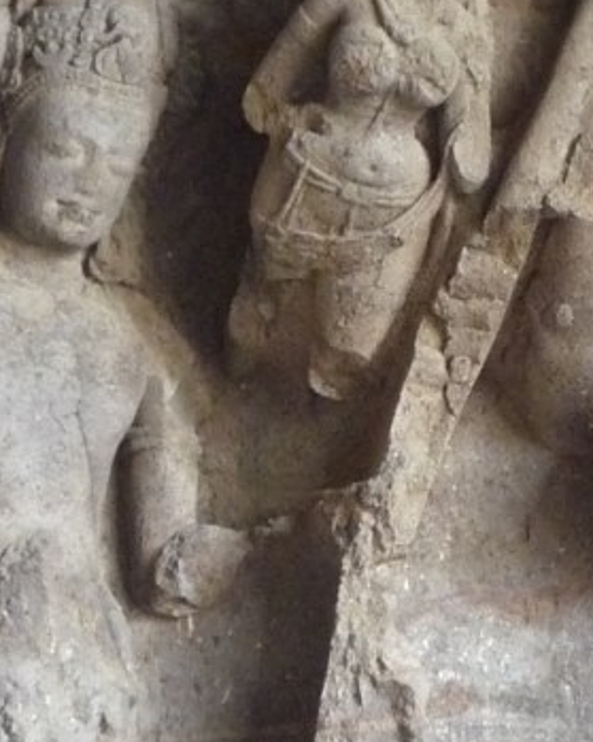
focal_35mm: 104
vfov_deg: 18.5
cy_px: 415
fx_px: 2283
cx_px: 816
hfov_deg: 14.1
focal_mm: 4.5
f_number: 2.8
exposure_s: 1/10
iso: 400
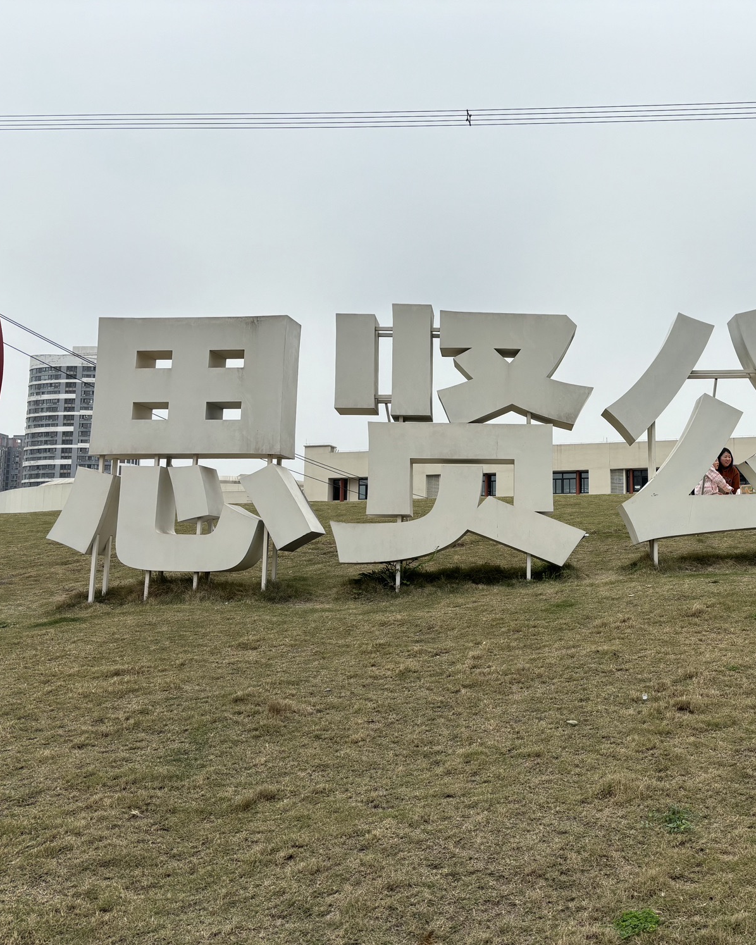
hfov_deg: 41.7
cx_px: 590
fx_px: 951
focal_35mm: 34
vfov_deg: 52.8
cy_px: 472
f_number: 1.6
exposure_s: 1/2513
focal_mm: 5.96
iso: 50
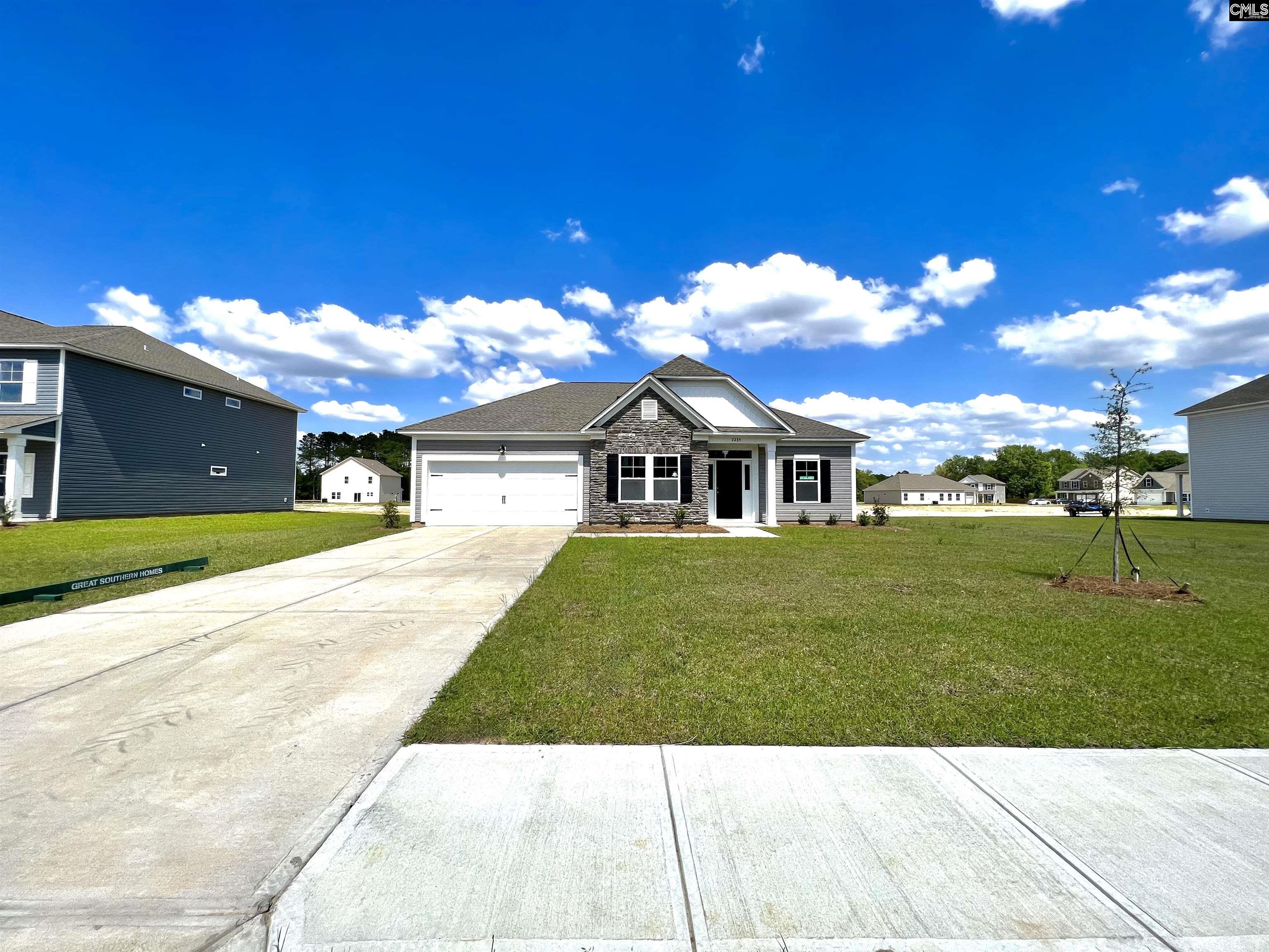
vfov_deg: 89.9
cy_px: 476
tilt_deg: +2.8
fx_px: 477
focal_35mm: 13
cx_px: 634
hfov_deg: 106.2
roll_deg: +0.1
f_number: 1.8
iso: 40
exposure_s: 1/3125
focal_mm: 1.57
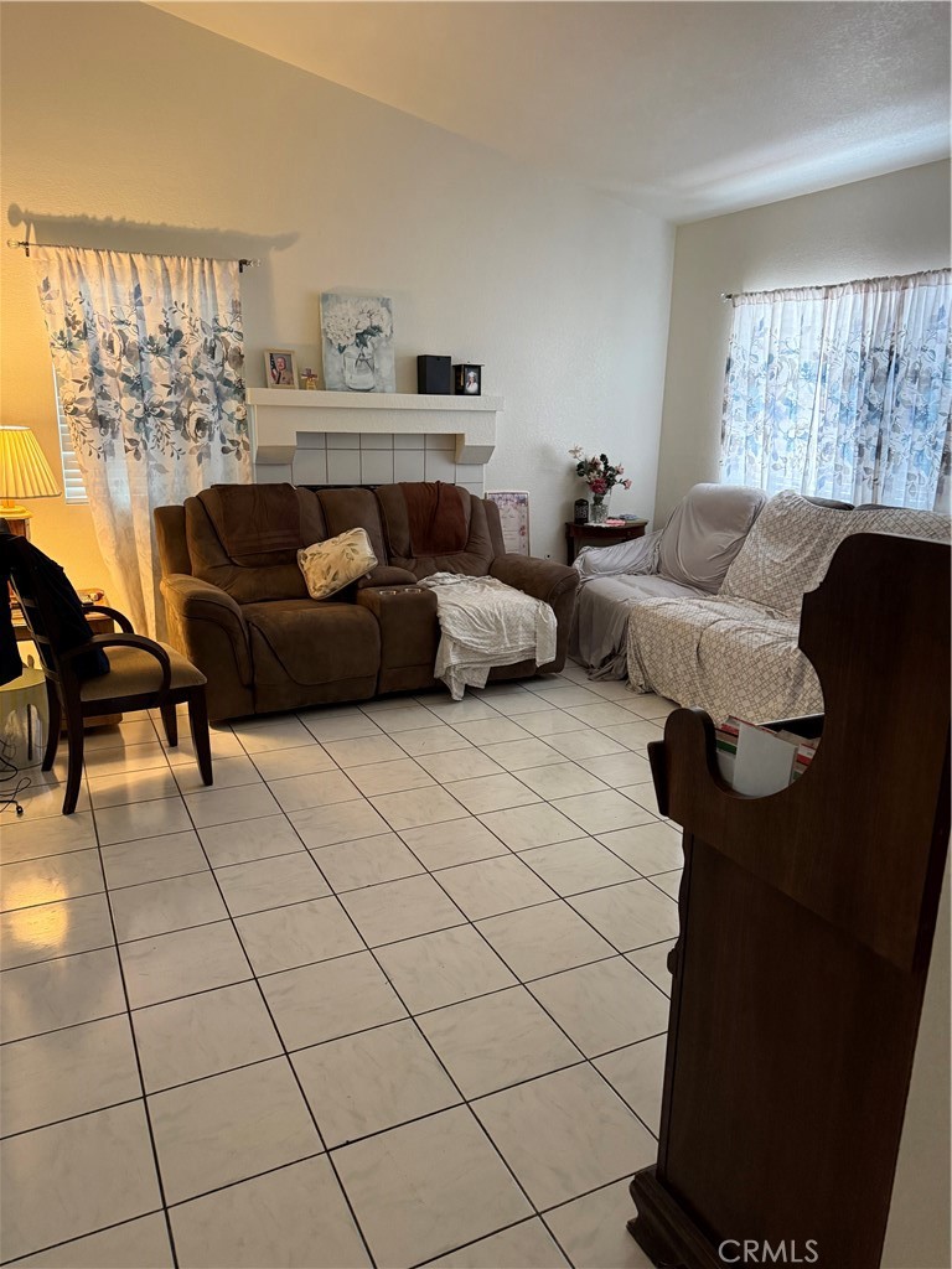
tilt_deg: -14.1
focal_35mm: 24
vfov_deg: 71.6
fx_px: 880
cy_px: 634
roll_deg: -1.8
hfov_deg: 56.8
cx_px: 476
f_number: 1.78
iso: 400
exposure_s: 1/60
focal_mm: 6.76
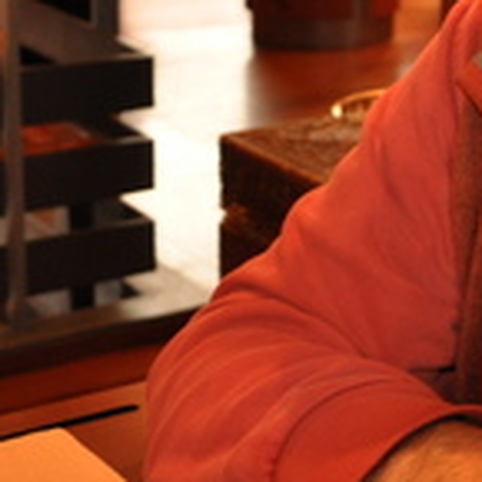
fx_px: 1745
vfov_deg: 15.2
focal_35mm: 111
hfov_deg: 14.6
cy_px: -103
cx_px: 725
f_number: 3.8
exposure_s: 1/15
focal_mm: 21
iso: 800
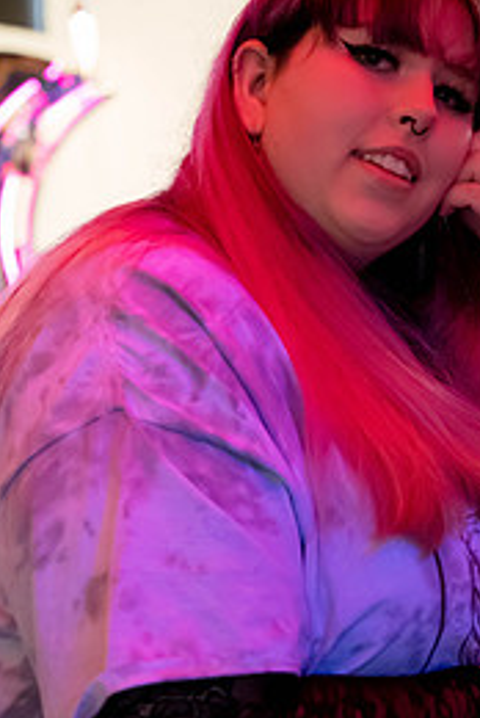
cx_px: 359
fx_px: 2413
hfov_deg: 11.3
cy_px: 458
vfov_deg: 16.9
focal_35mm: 121
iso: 12800
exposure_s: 1/160
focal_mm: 70
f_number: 5
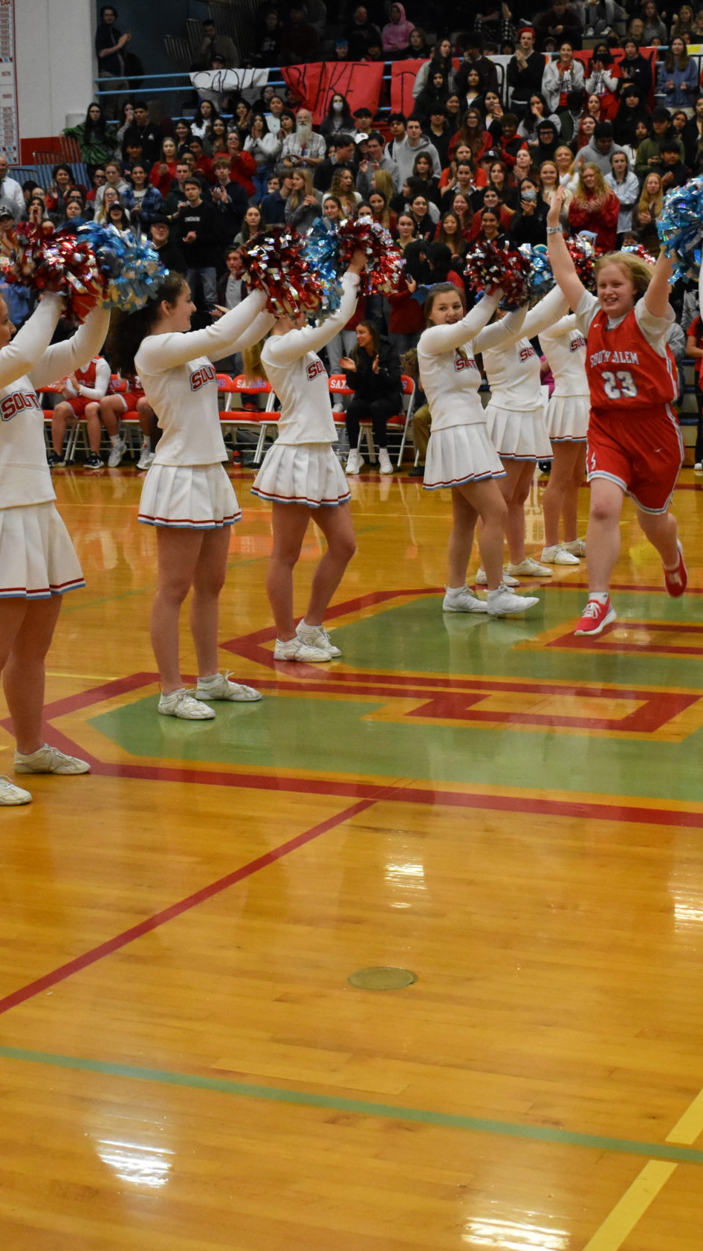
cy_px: 620
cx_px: 470
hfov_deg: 20.0
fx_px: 1982
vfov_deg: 35.0
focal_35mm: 60
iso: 3200
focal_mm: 25
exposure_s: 1/200
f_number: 4
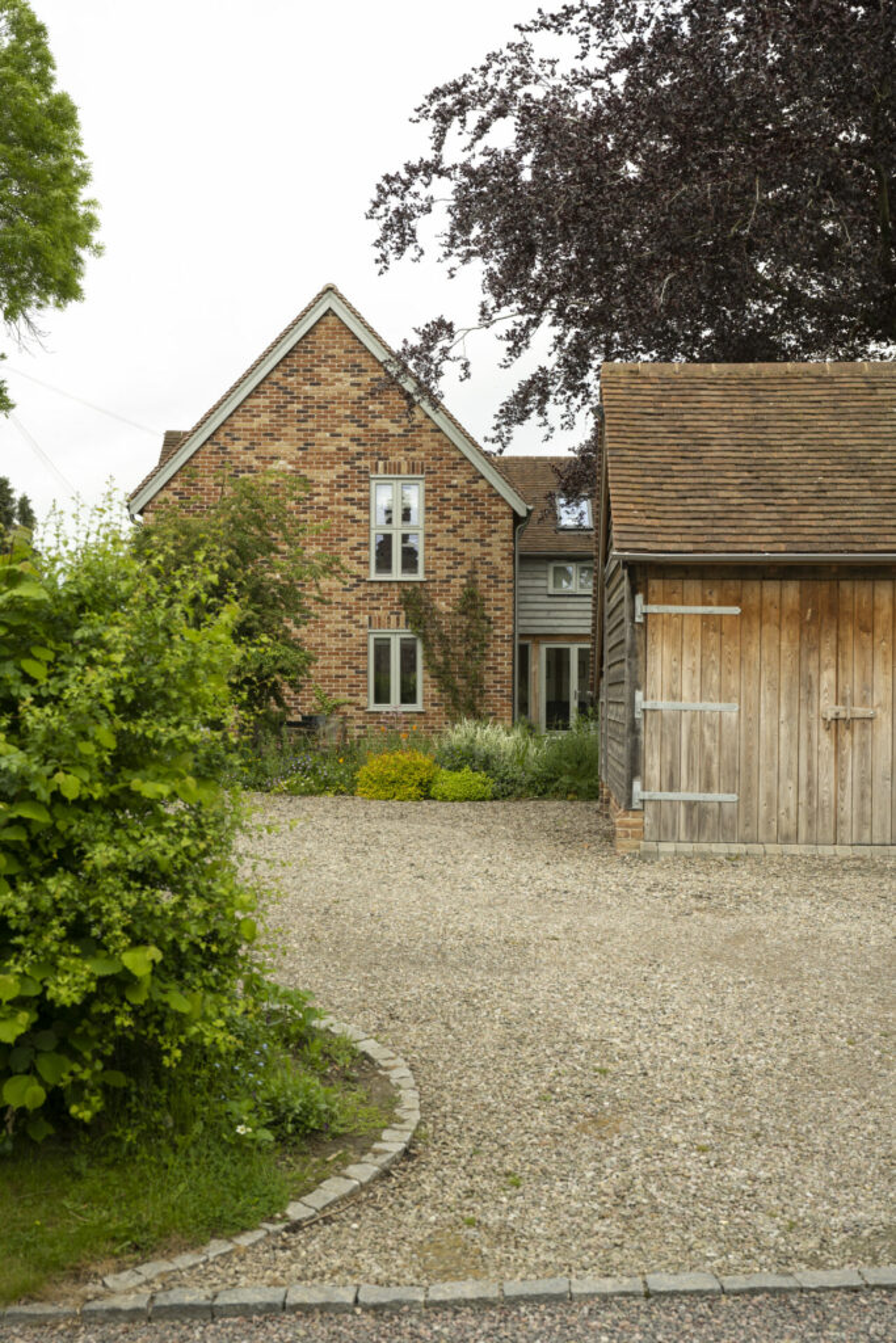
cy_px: 672
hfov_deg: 35.1
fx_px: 1418
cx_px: 448
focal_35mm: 38
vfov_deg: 50.7
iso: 64
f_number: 5
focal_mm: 38
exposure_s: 1/125
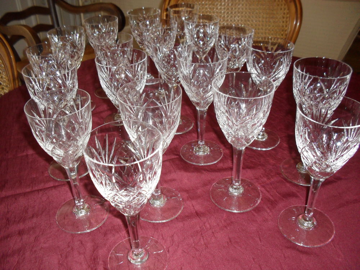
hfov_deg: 52.6
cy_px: 135
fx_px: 364
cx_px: 180
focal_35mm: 35
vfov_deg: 40.7
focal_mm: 6.3
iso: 200
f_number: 3.2
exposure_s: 1/45
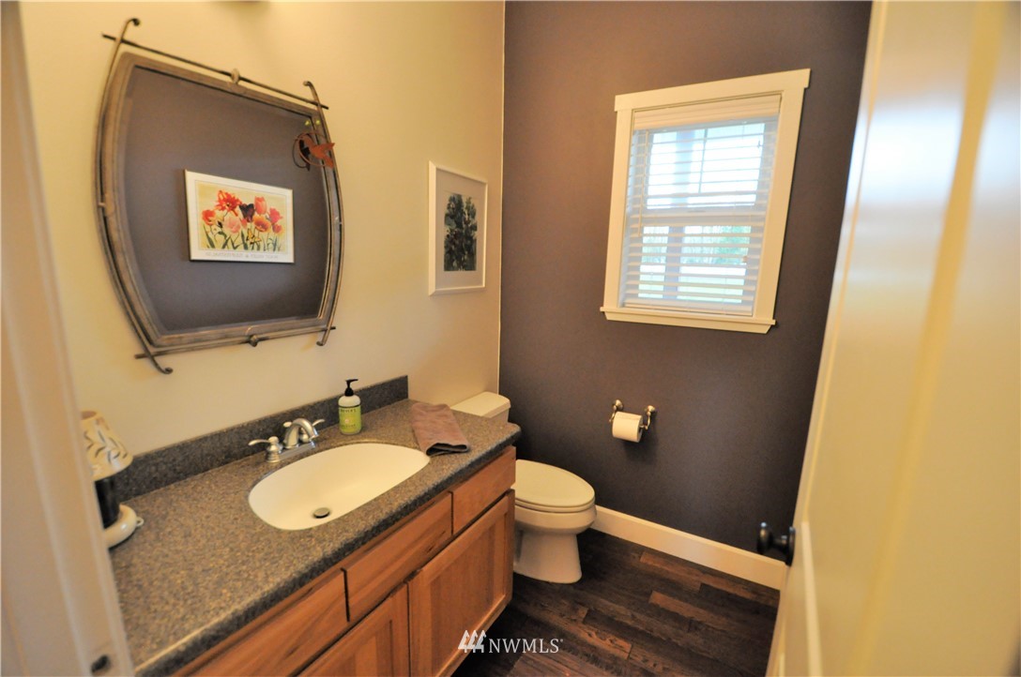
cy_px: 338
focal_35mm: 15
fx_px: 425
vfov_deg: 77.1
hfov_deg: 100.5
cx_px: 510
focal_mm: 10
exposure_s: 1/45
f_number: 3.5
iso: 1250
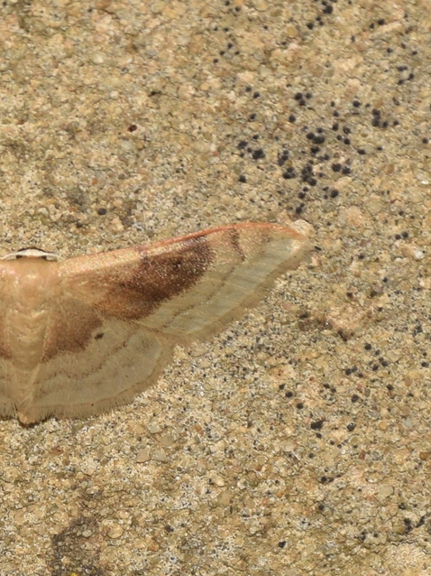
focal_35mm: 304
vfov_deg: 6.5
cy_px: 288
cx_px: 15
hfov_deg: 4.9
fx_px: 5050
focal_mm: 140
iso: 100
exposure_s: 1/160
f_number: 13
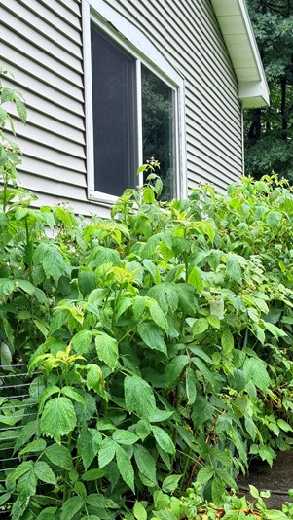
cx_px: 208
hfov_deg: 23.8
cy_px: 240
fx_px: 690
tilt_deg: +1.9
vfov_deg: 41.3
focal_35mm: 50
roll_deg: +2.7
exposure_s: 1/154
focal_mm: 6.76
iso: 64
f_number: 1.78
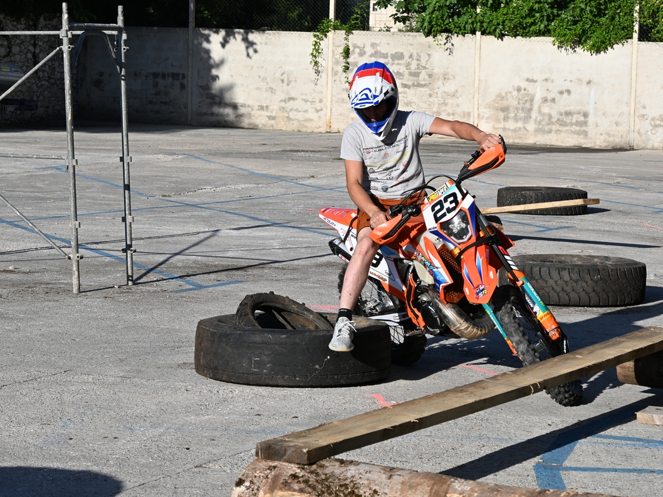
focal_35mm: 108
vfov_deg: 13.7
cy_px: 247
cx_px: 364
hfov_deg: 18.2
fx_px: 2068
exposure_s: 1/400
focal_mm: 66
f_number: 7.1
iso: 100
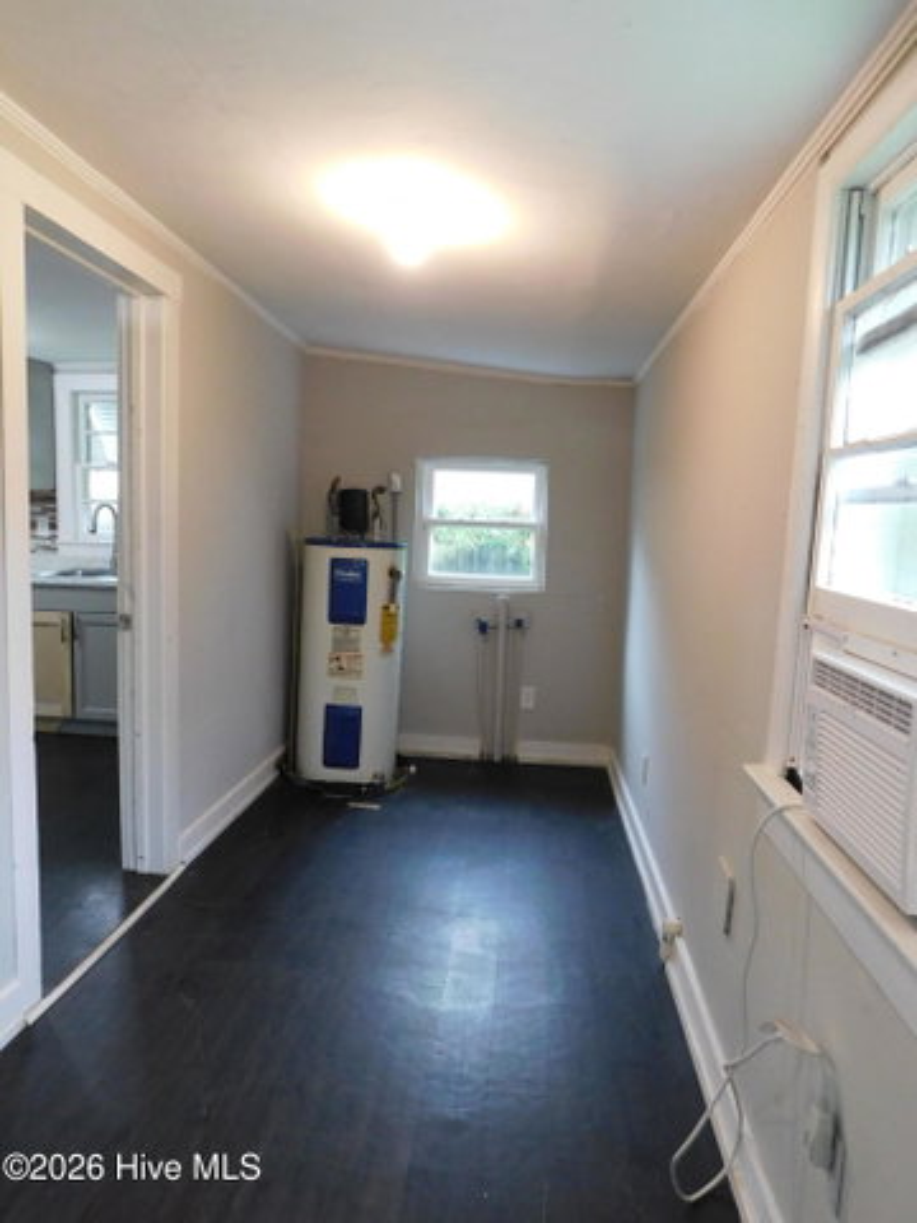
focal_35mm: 23
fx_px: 812
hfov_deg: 58.9
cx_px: 458
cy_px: 612
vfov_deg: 73.9
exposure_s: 1/25
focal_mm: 4
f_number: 3
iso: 400
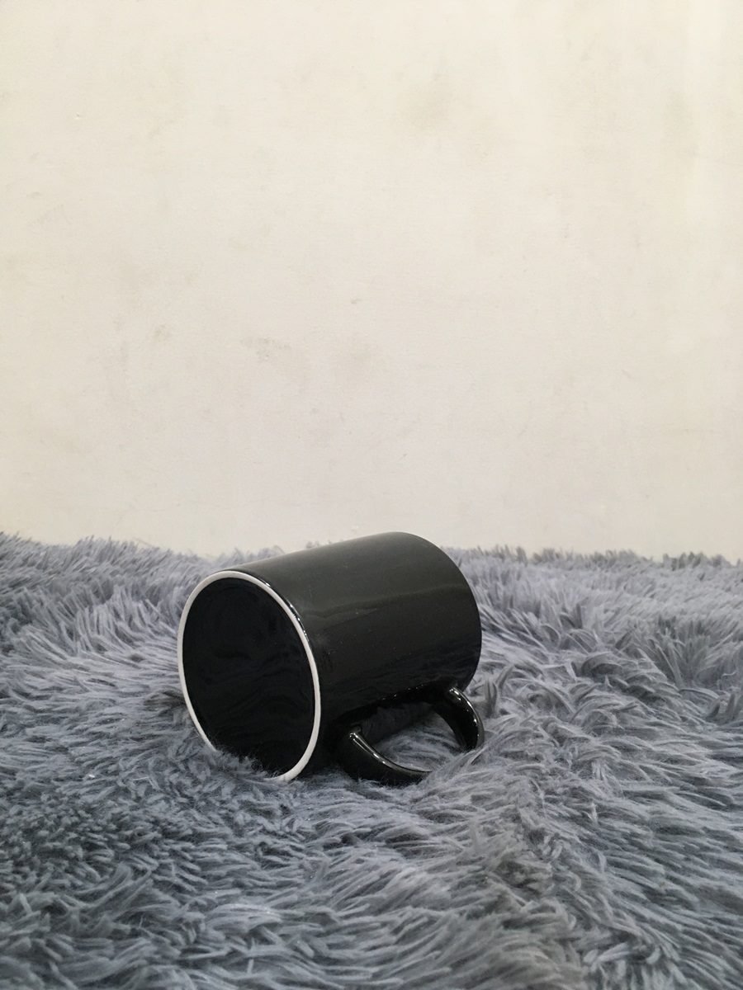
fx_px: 830
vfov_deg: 61.7
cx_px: 372
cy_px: 495
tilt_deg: -6.3
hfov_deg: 48.2
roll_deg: -2.0
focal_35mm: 29
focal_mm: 4.15
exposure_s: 1/33
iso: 125
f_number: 2.2
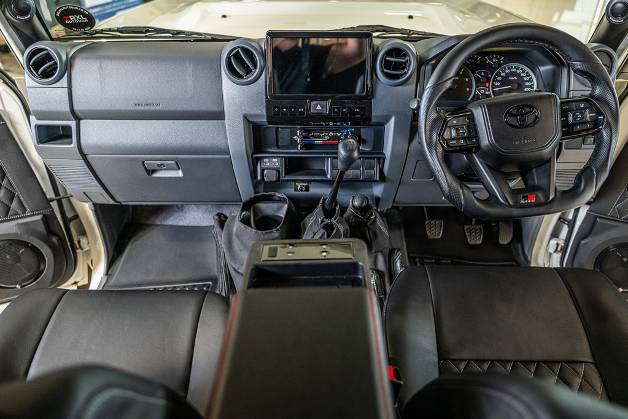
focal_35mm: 28
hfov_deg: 65.5
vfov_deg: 46.4
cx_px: 314
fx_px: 488
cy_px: 210
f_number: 2.8
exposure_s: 1/125
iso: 1600
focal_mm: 28
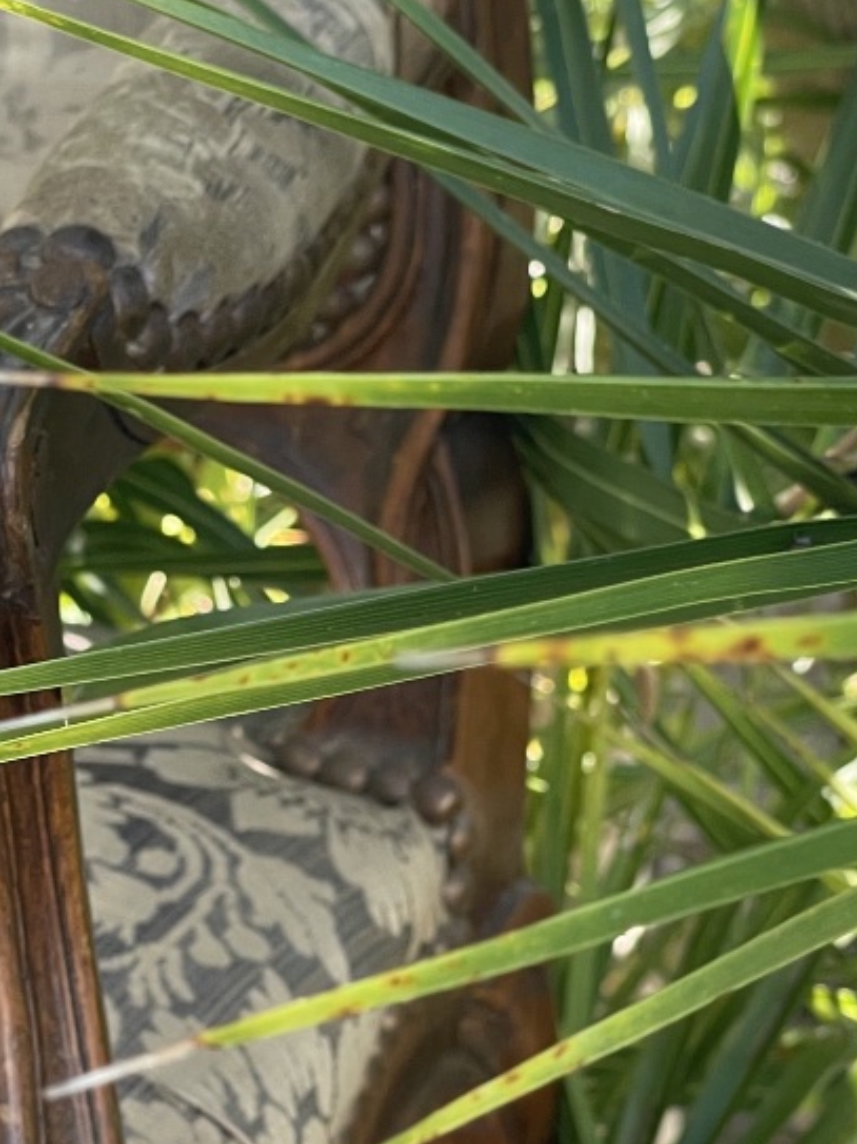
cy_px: 817
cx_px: 145
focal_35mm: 115
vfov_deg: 17.1
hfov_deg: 12.8
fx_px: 3798
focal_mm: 6
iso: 40
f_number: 2
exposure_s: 1/99
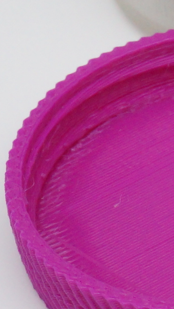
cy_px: -43
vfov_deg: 8.6
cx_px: 595
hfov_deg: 4.6
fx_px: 2048
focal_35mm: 250
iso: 1600
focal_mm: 31
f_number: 9
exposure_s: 1/60
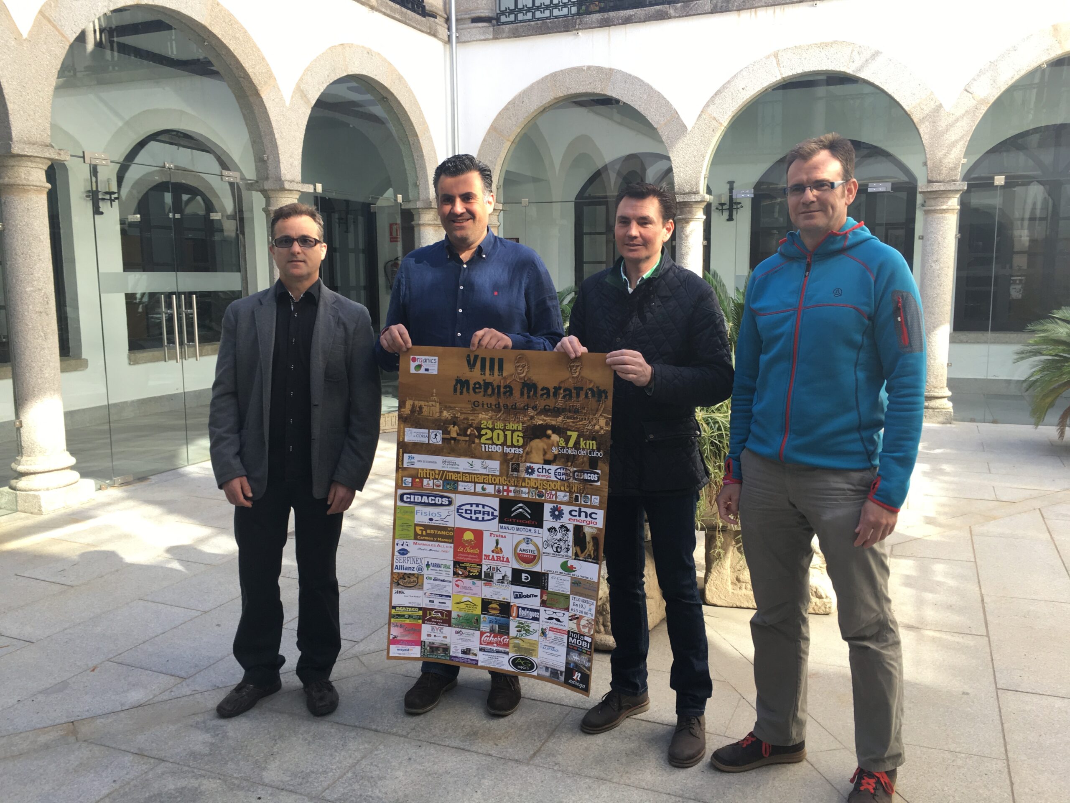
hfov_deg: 61.7
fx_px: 896
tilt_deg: -7.0
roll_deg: +0.2
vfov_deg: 48.2
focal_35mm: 29
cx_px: 535
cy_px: 402
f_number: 2.2
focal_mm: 4.15
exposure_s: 1/100
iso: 25
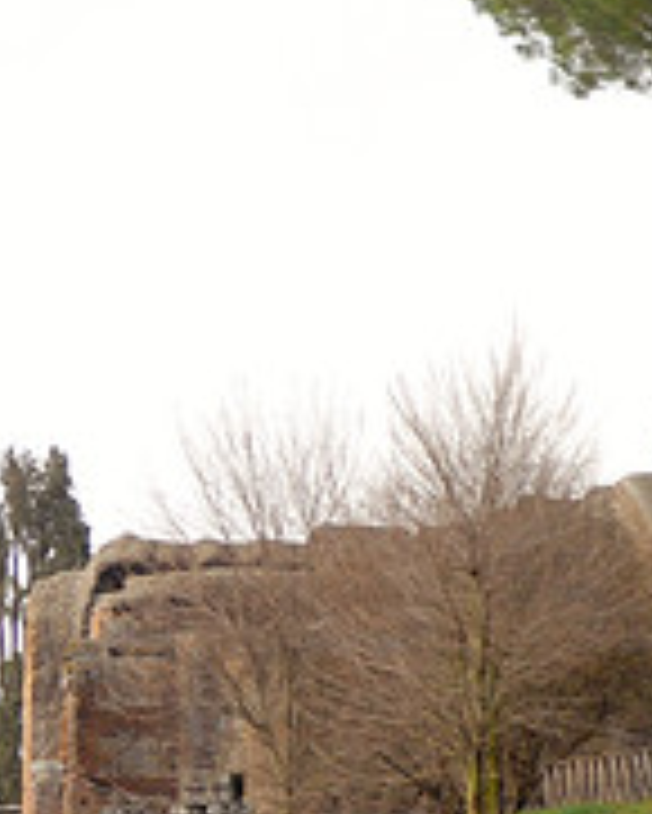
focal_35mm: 360
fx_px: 8676
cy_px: 798
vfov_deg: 5.4
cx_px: -468
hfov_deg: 4.3
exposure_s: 1/250
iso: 200
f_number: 4.2
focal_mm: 80
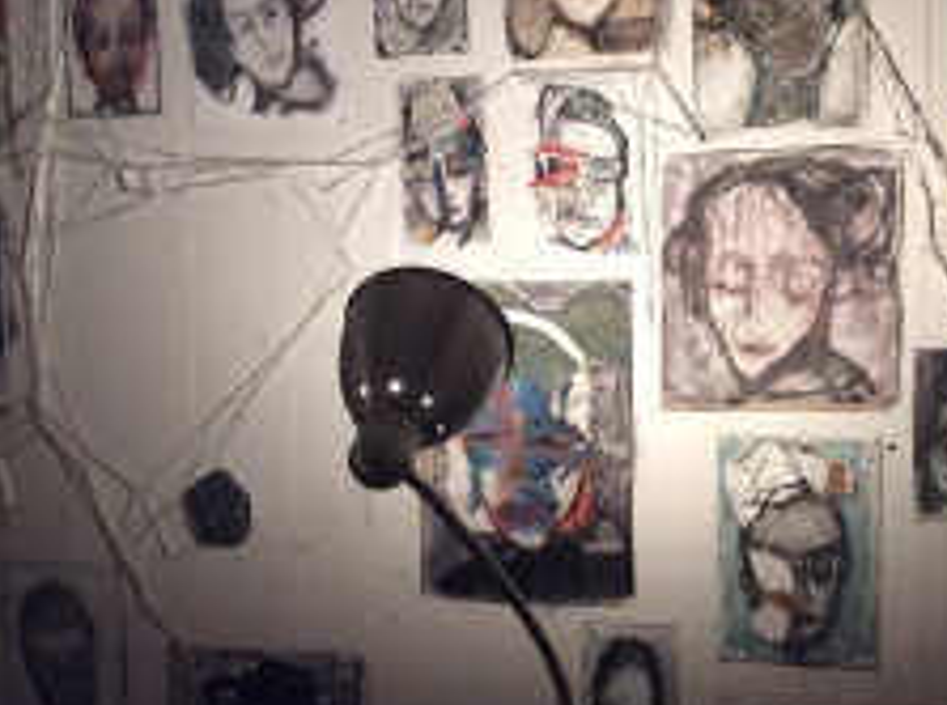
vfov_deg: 25.9
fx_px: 1528
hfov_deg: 33.9
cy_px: 431
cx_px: 684
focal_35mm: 56
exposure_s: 1/25
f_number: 2.4
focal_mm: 3.3
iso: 160
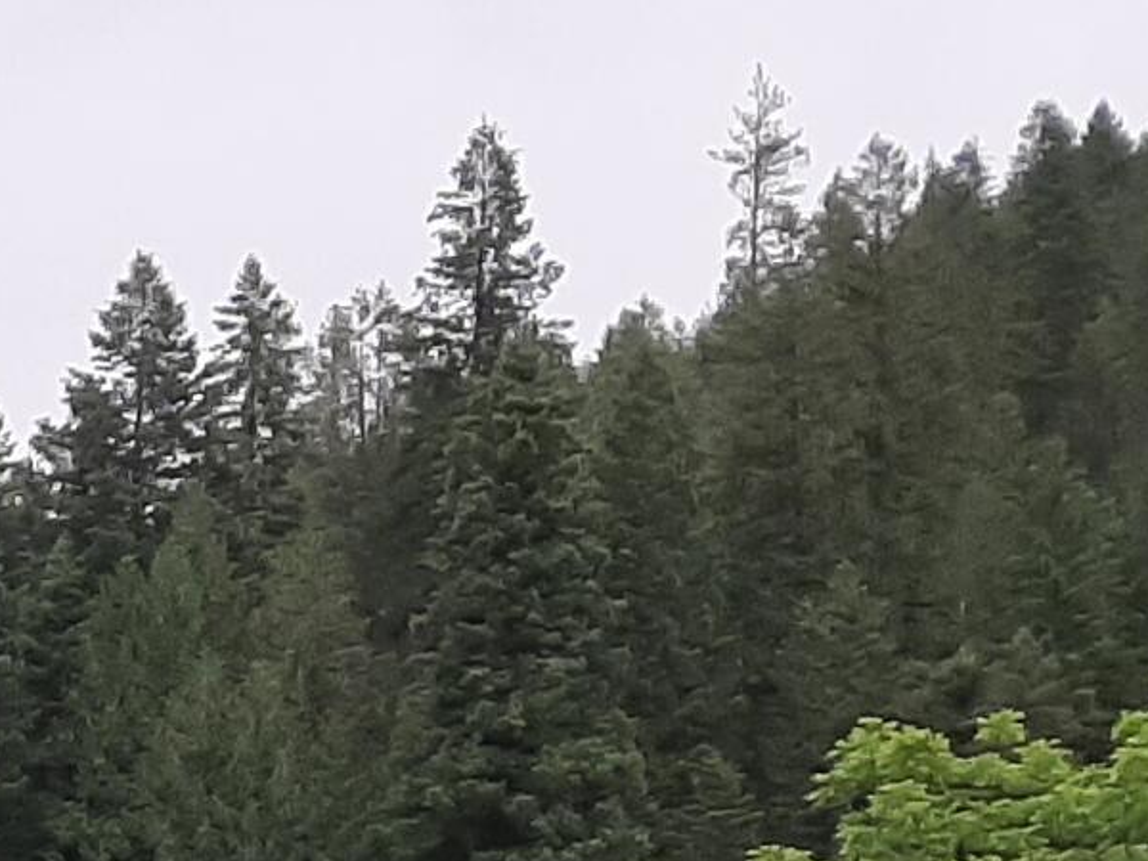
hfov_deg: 12.2
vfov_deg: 10.9
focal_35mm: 130
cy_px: 1380
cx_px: -1592
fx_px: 4311
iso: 40
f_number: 1.7
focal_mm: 3.93
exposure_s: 1/987
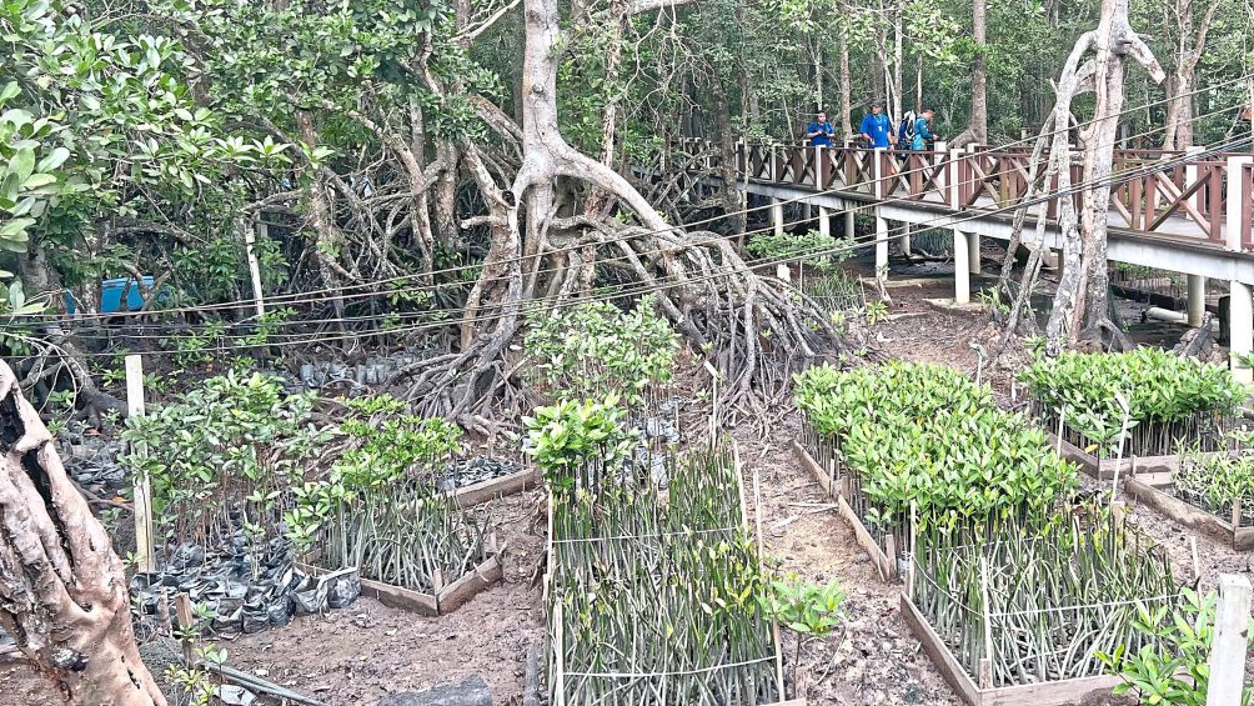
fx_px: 1164
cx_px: 752
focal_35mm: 35
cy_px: 222
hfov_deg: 56.2
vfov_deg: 33.4
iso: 40
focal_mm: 5.7
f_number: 1.5
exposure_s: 1/256
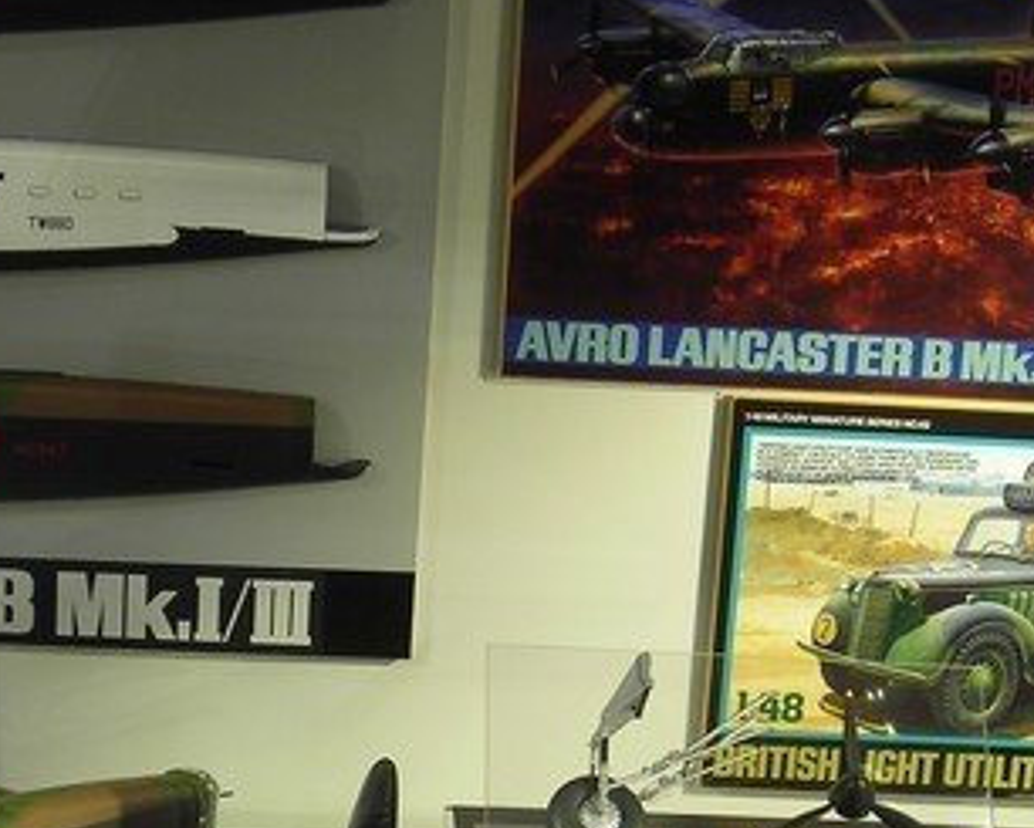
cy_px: 700
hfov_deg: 19.6
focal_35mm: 97
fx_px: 2969
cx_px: 223
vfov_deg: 15.7
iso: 50
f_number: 3.2
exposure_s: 1/23.4
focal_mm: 6.3
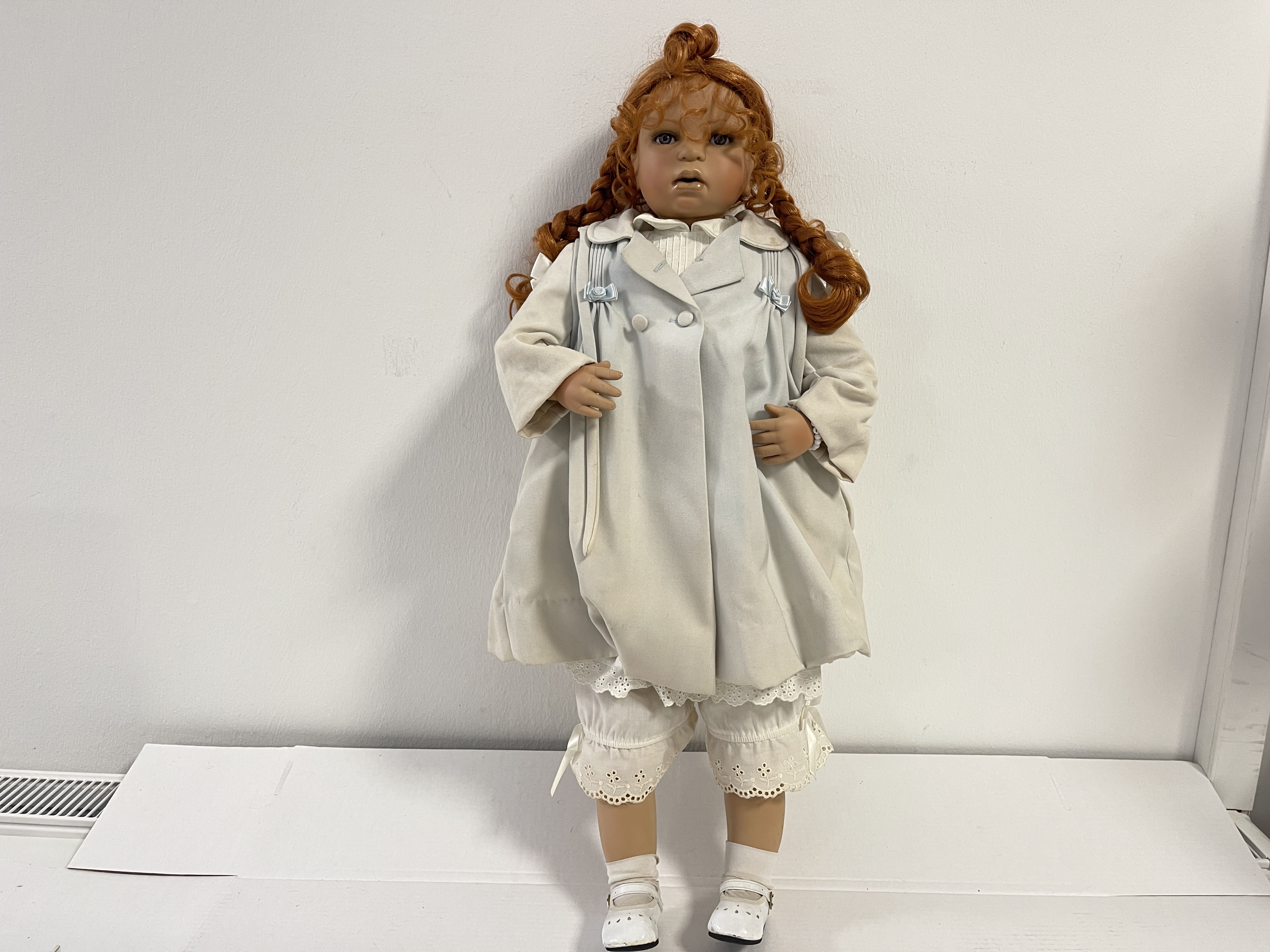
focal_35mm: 25
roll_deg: -2.1
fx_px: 917
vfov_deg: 54.9
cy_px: 476
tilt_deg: -12.4
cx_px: 635
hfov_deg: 69.4
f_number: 1.6
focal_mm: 5.1
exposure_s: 1/50
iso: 80
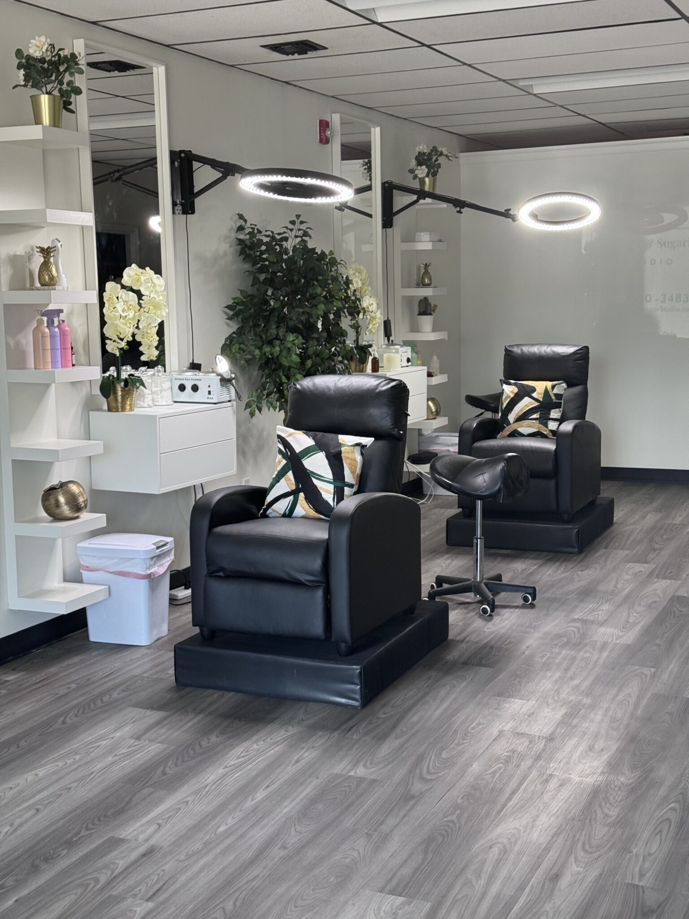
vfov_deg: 39.7
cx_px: 344
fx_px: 1274
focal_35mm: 48
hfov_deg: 30.3
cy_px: 460
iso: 100
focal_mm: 6.76
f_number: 1.78
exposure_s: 1/93
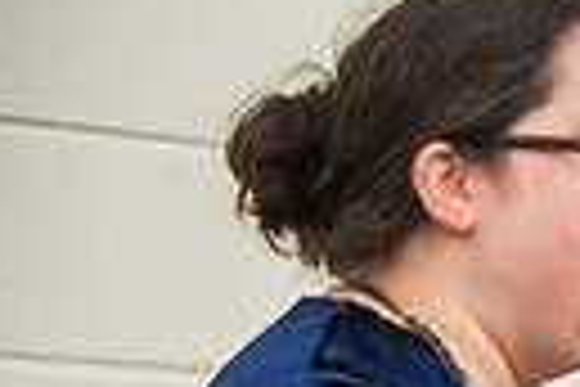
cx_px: 1281
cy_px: 700
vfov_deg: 2.6
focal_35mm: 522
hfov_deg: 3.9
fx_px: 8409
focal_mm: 116
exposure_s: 1/500
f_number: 2.8
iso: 250
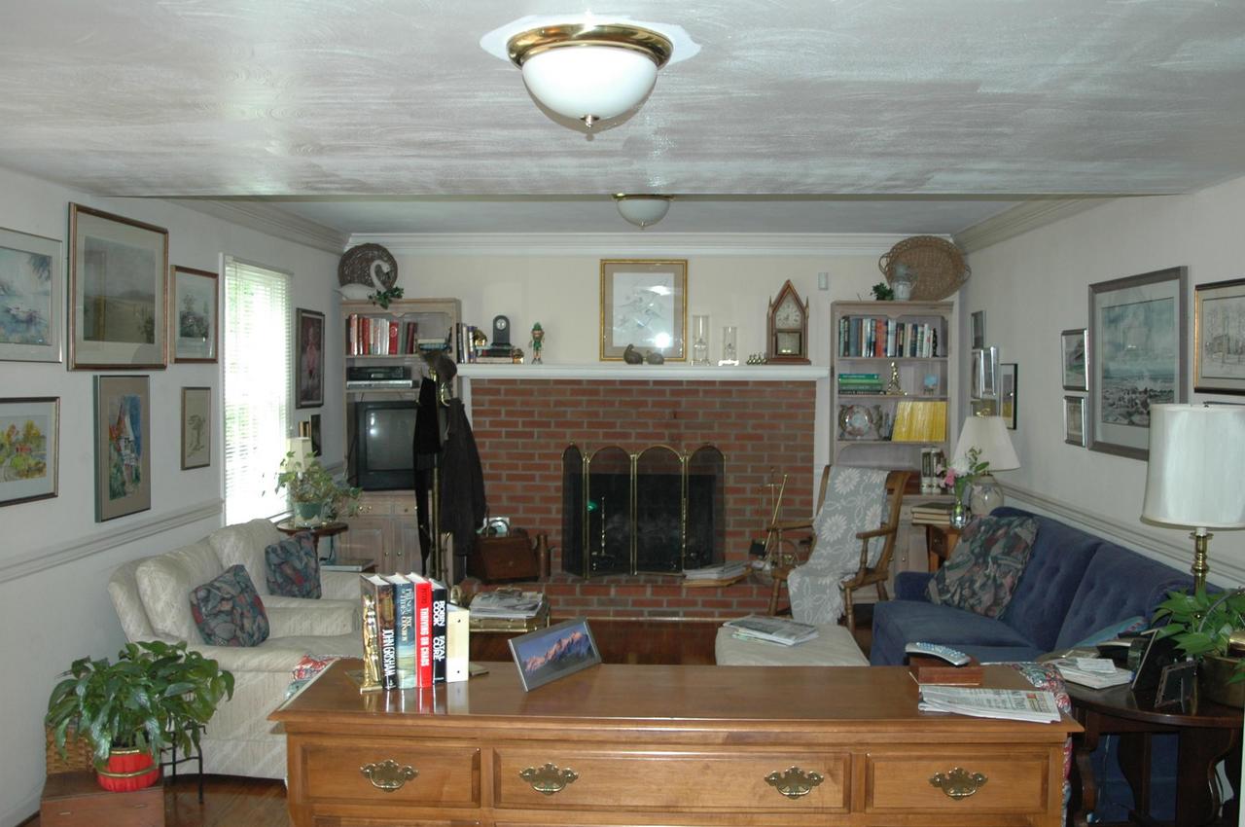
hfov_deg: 53.2
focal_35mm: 36
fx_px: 1243
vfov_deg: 36.8
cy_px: 414
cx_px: 622
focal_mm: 24
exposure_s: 1/60
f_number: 4
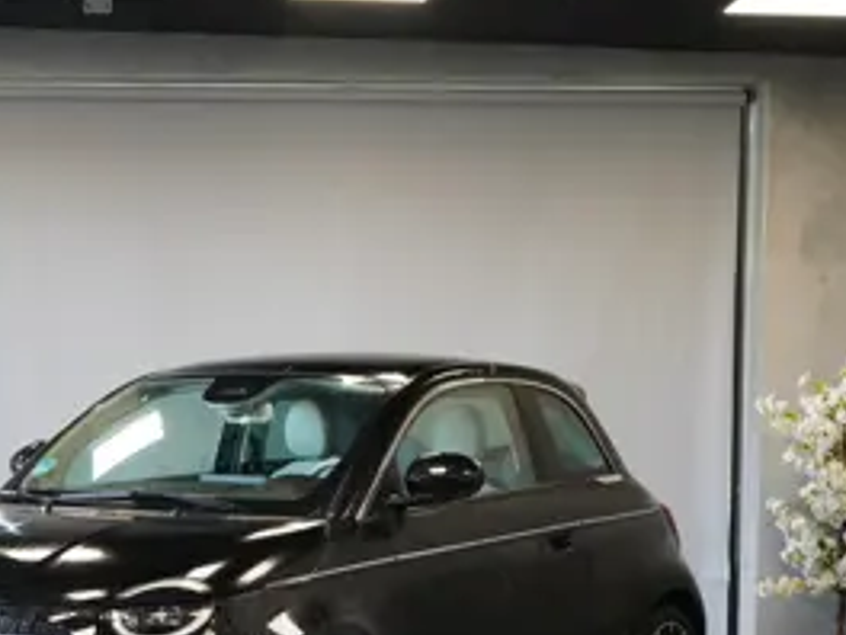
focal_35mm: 91
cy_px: 504
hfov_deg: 21.4
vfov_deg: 16.1
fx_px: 2224
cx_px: 215
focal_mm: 52
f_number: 5
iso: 2500
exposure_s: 1/160
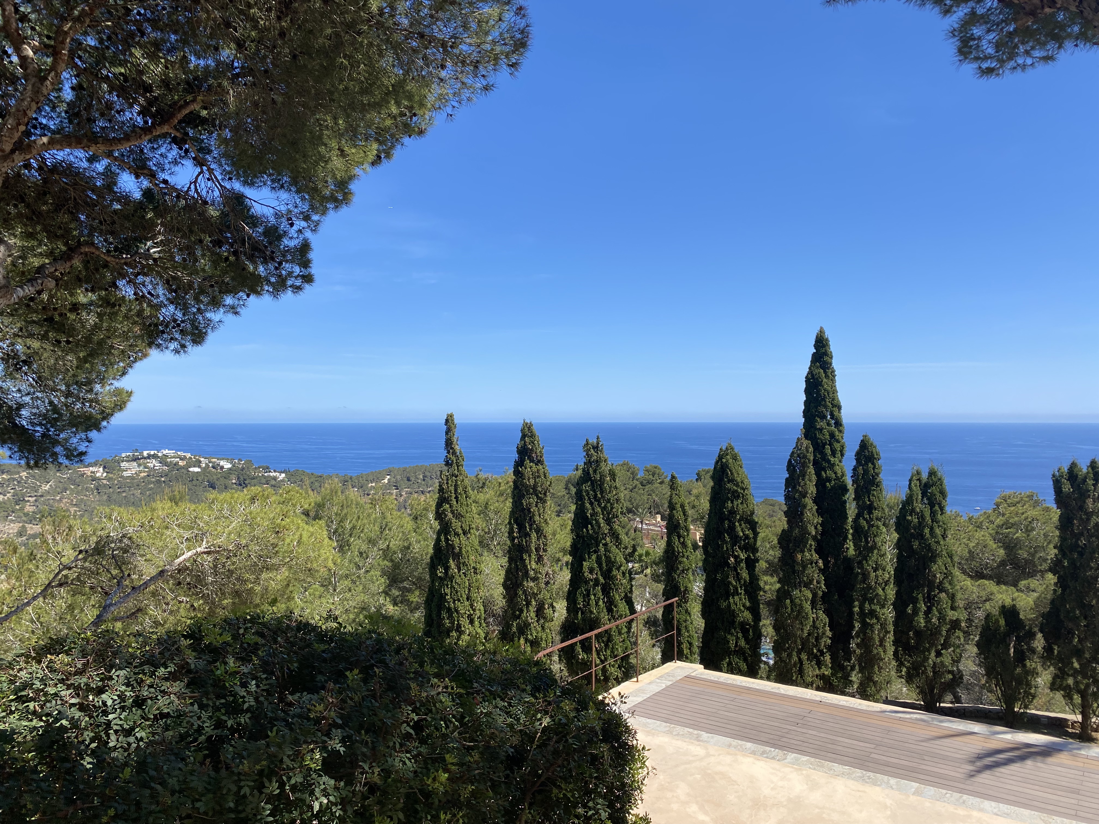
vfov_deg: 53.1
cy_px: 412
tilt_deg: -0.1
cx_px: 550
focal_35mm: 26
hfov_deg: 67.3
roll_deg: -0.3
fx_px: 825
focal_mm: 4.25
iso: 32
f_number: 1.8
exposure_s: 1/2625
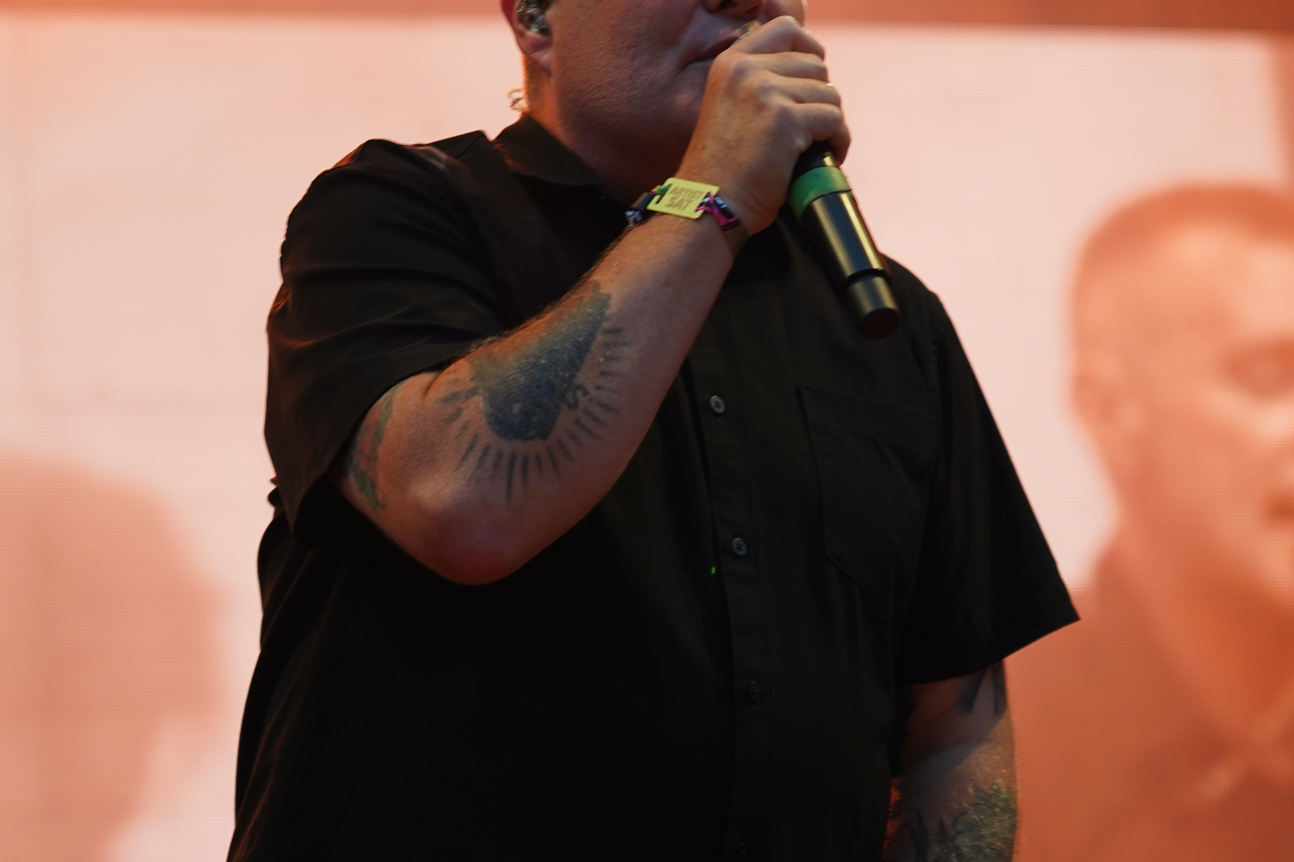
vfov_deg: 8.3
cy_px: 341
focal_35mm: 165
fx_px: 5930
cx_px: 710
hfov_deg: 12.5
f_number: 4
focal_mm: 105
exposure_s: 1/160
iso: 640
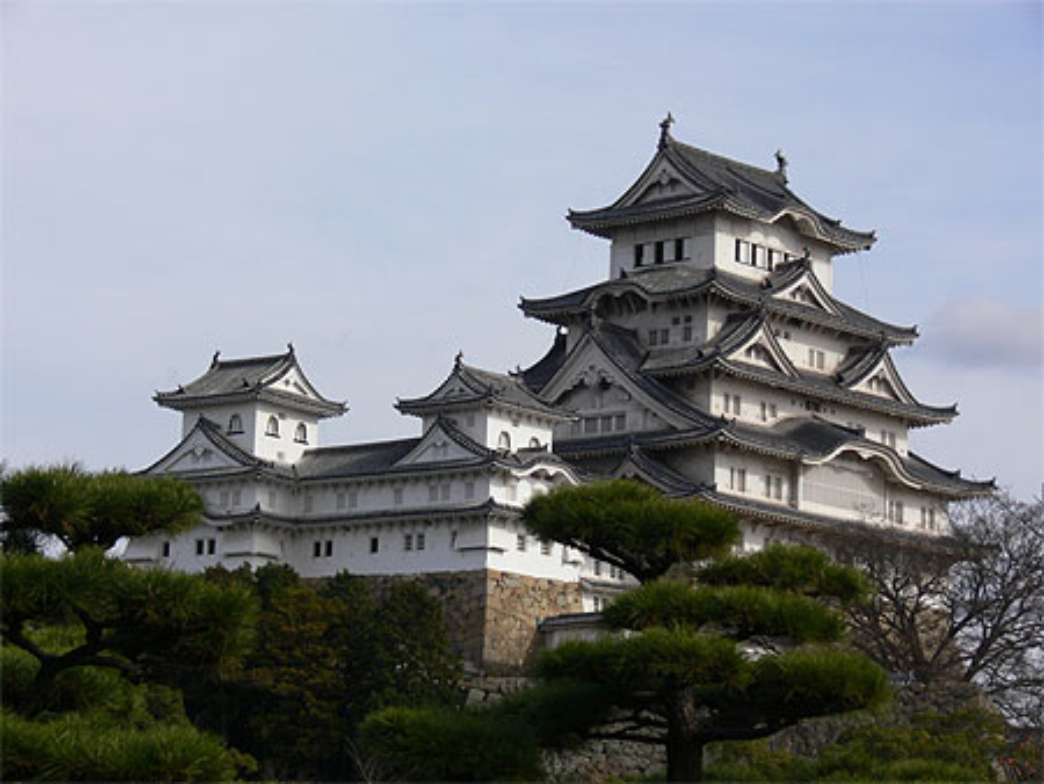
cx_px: 522
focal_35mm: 106
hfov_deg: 18.5
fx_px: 3199
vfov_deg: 14.0
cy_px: 392
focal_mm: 22.4
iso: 80
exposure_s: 1/320
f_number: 5.6
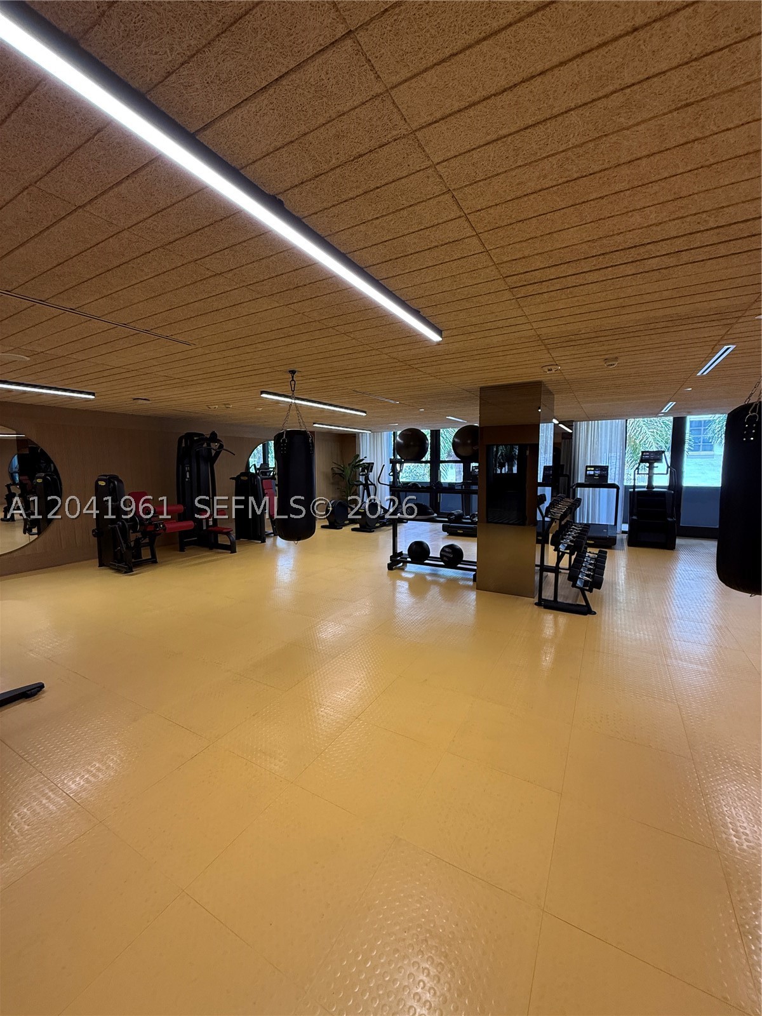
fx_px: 411
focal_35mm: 14
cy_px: 508
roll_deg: +0.2
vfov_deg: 102.1
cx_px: 381
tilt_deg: -5.2
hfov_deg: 85.7
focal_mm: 2.22
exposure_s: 1/99
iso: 200
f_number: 2.2
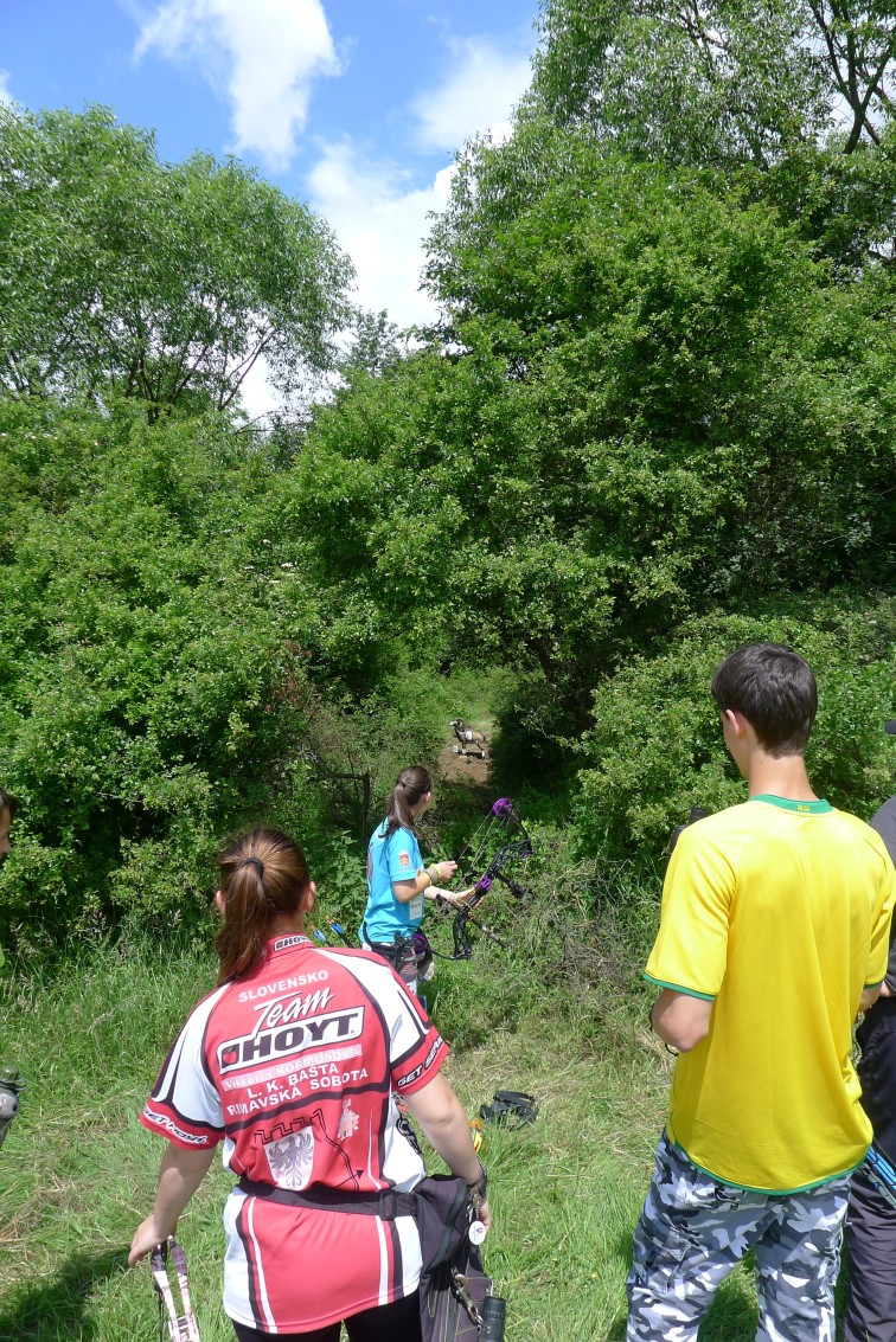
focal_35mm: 24
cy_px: 671
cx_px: 448
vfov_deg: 73.7
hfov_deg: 53.2
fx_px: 895
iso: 80
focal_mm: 5.1
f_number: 4
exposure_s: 1/500
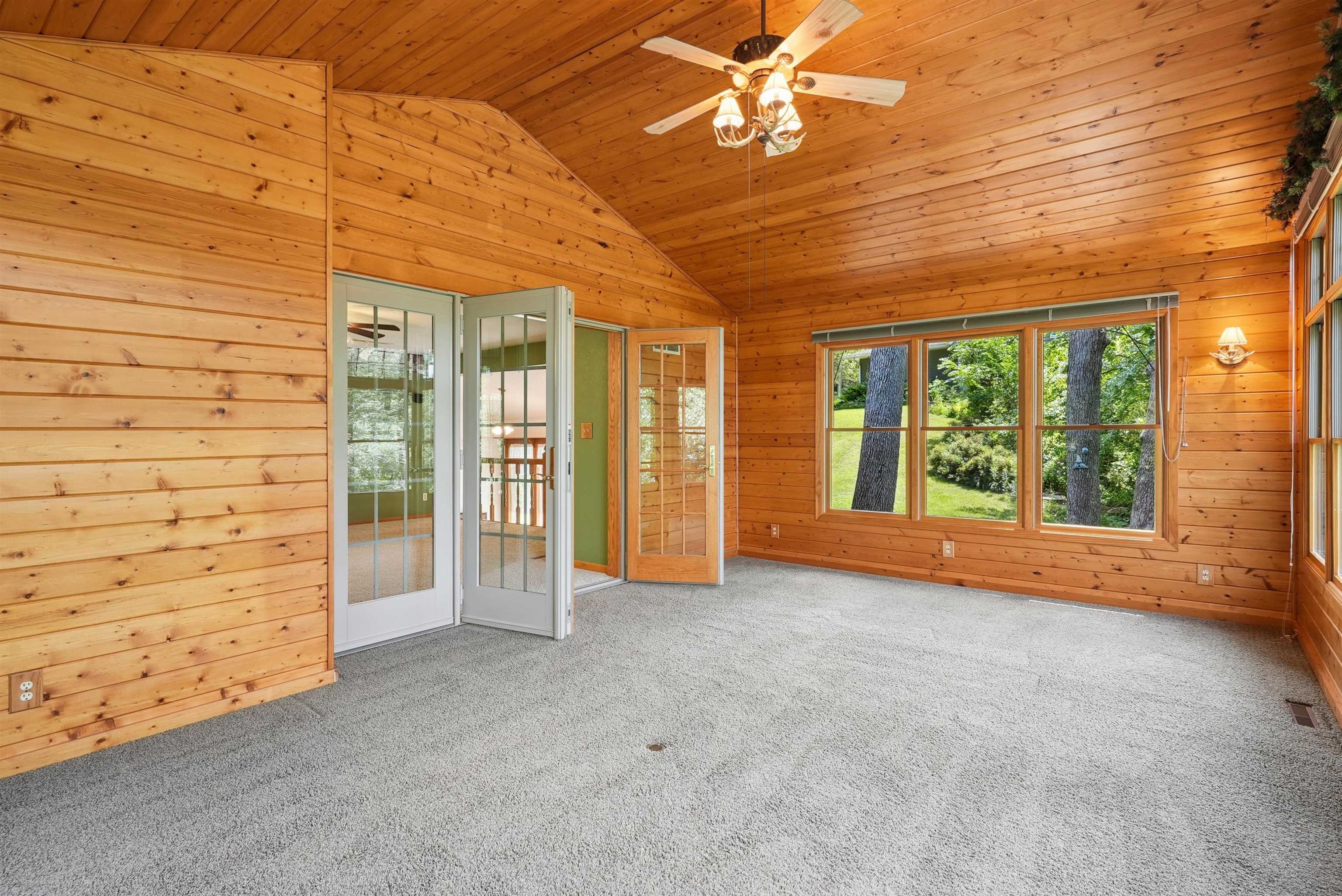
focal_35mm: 17
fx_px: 634
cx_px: 671
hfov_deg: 93.3
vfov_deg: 70.5
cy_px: 448
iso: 400
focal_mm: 17
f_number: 9
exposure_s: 1/10
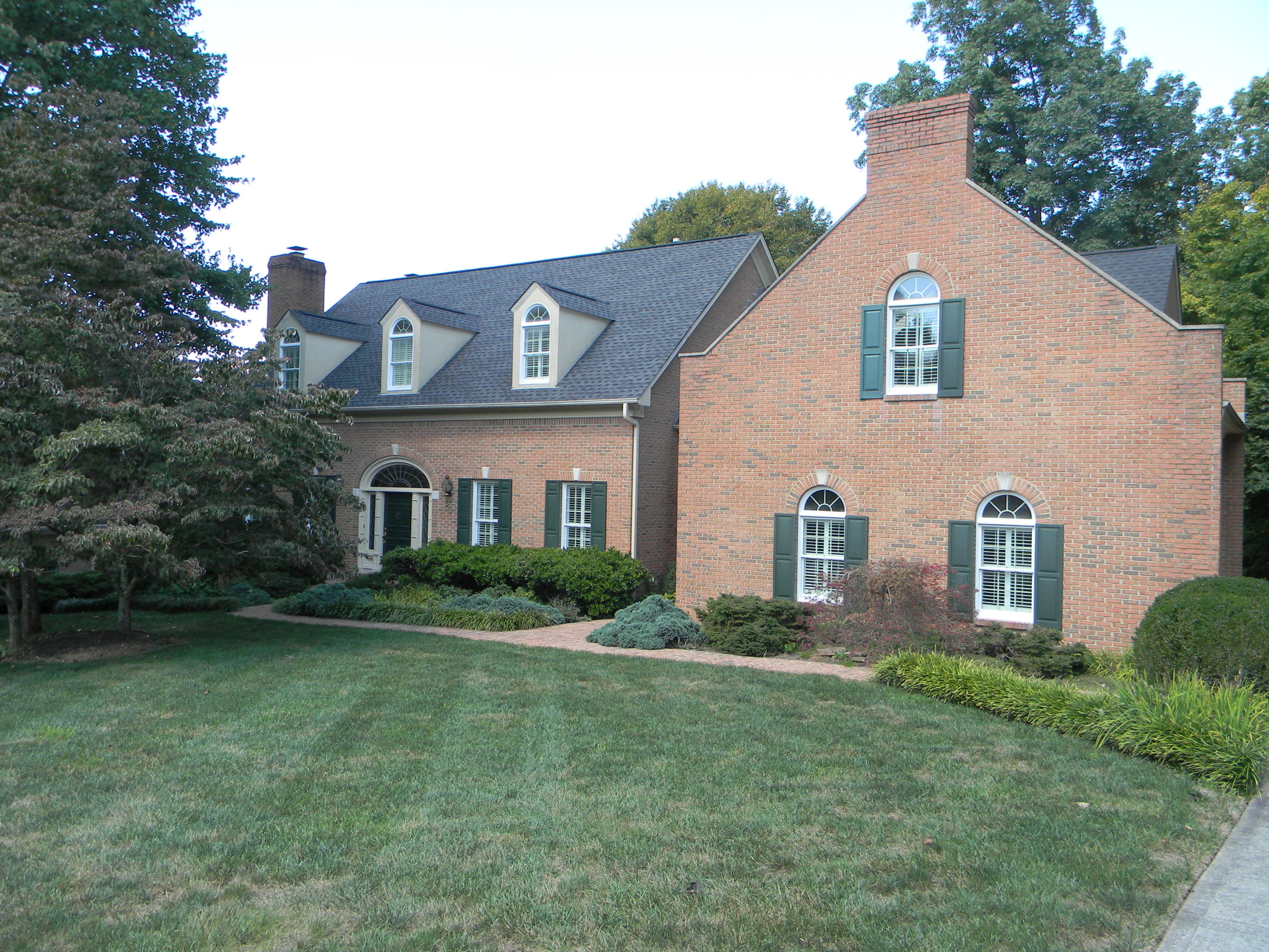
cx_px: 634
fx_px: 1026
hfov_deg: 63.4
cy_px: 476
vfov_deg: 49.7
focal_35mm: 28
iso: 80
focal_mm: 5
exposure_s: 1/140
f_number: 3.5
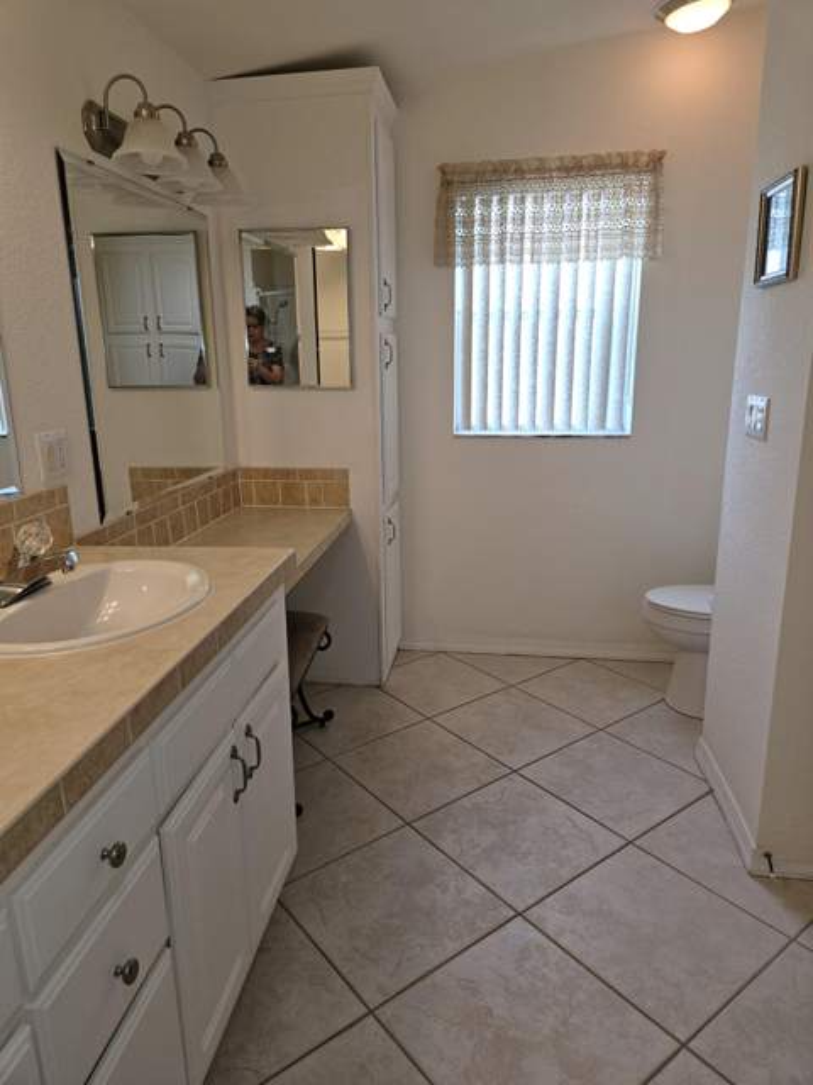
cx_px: 406
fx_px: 720
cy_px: 542
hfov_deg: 58.9
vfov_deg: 73.9
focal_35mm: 23
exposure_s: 1/60
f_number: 1.8
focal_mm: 5.4
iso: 25
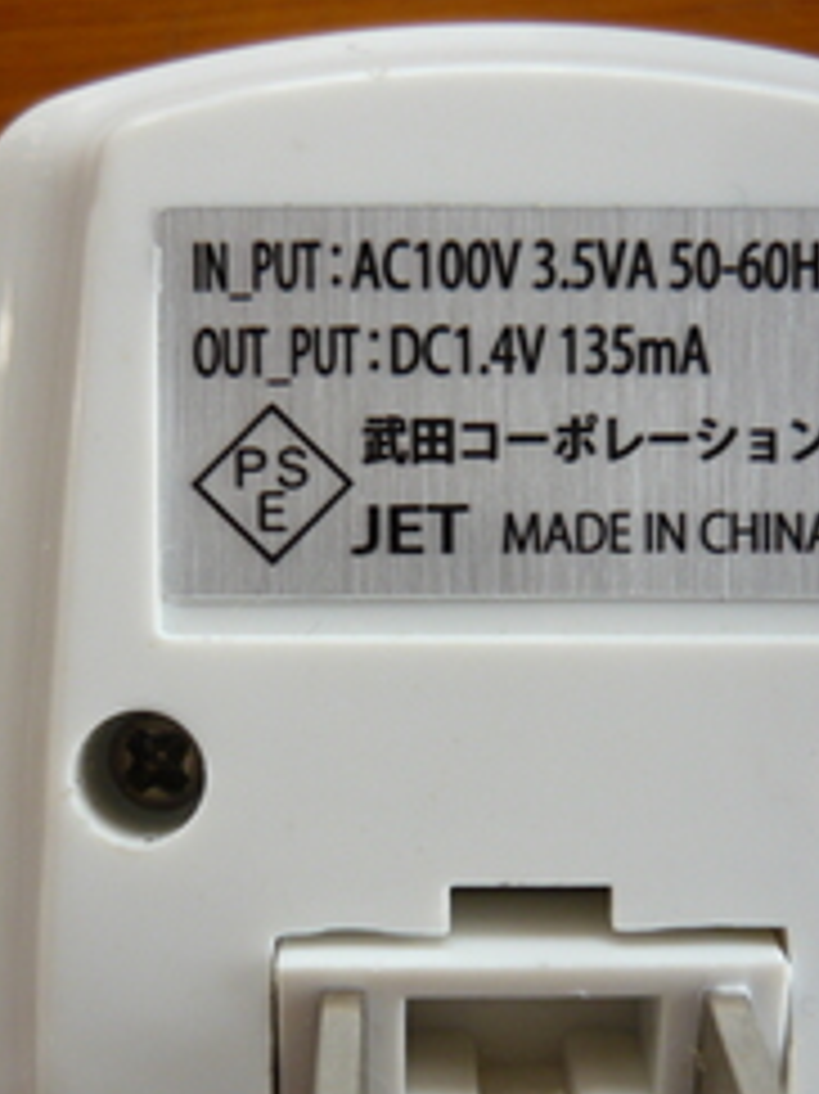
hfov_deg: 25.6
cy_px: 705
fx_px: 1800
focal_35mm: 57
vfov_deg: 33.6
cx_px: 418
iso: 100
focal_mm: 5.5
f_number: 2.8
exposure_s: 1/160
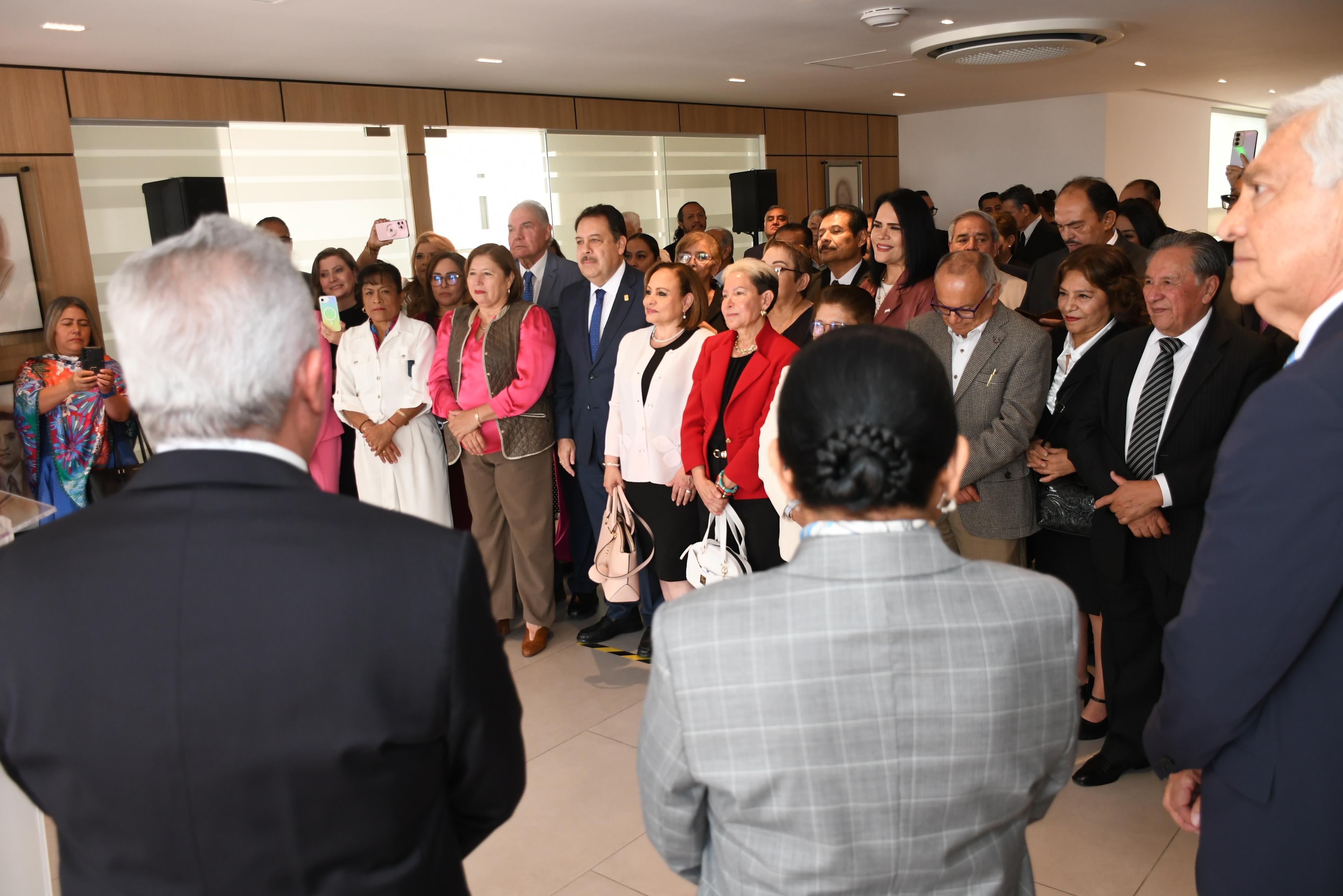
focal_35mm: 30
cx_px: 672
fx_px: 1119
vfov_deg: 43.6
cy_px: 448
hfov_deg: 61.9
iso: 800
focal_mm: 20
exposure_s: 1/100
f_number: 3.5
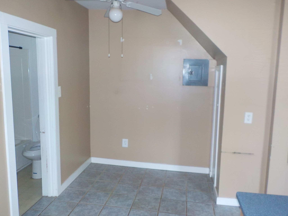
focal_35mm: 30
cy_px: 108
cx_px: 144
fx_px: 250
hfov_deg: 60.0
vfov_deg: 46.8
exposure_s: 1/30
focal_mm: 4.1
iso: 200
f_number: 3.3
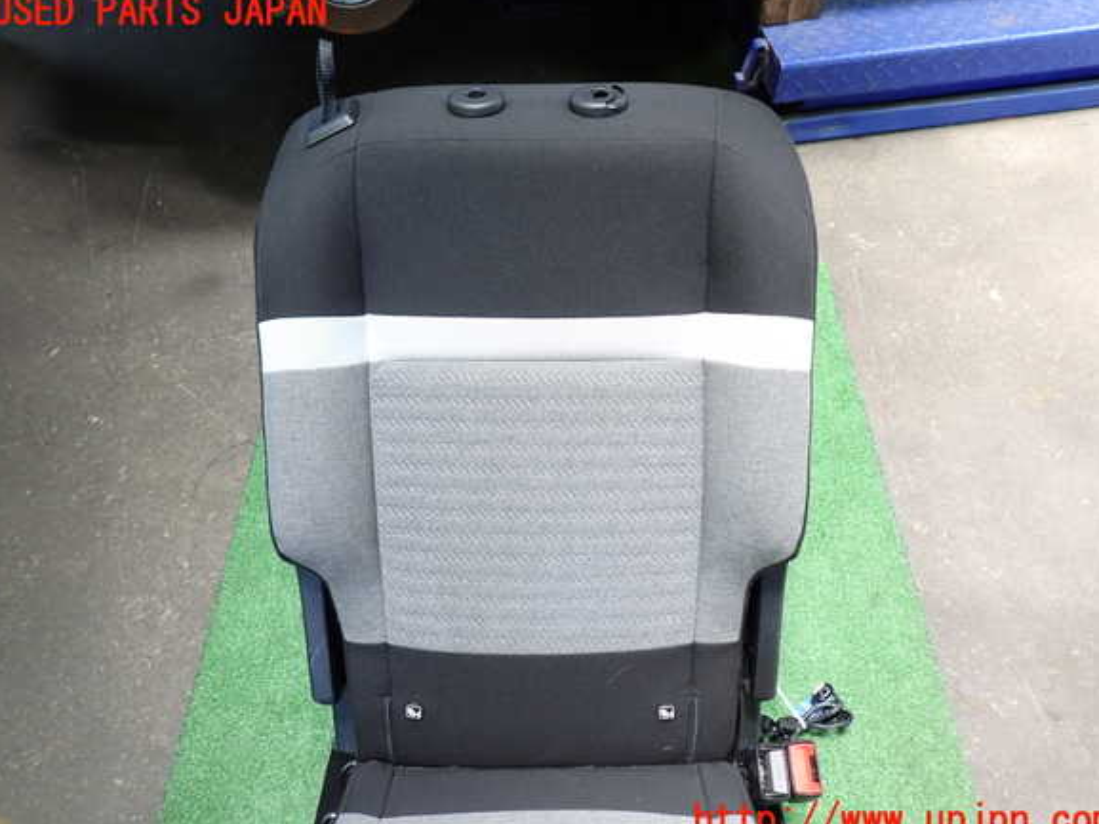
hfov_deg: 67.3
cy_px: 417
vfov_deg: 53.1
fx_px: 826
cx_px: 552
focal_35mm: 26
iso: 200
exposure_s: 1/50
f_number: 2
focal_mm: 4.5
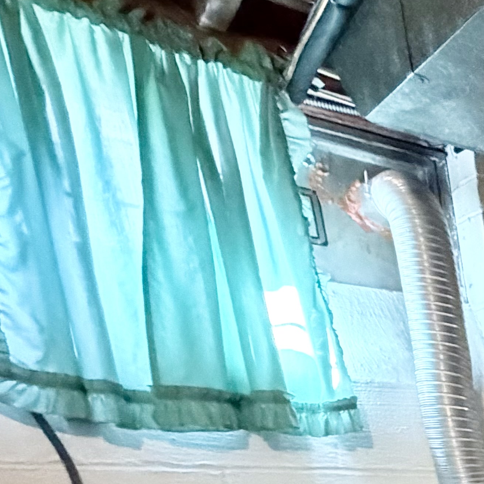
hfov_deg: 17.8
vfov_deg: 24.9
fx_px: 854
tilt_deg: -13.5
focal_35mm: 54
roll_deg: +0.6
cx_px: 1026
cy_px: 711
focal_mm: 2.22
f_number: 2.2
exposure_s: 1/60
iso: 1250
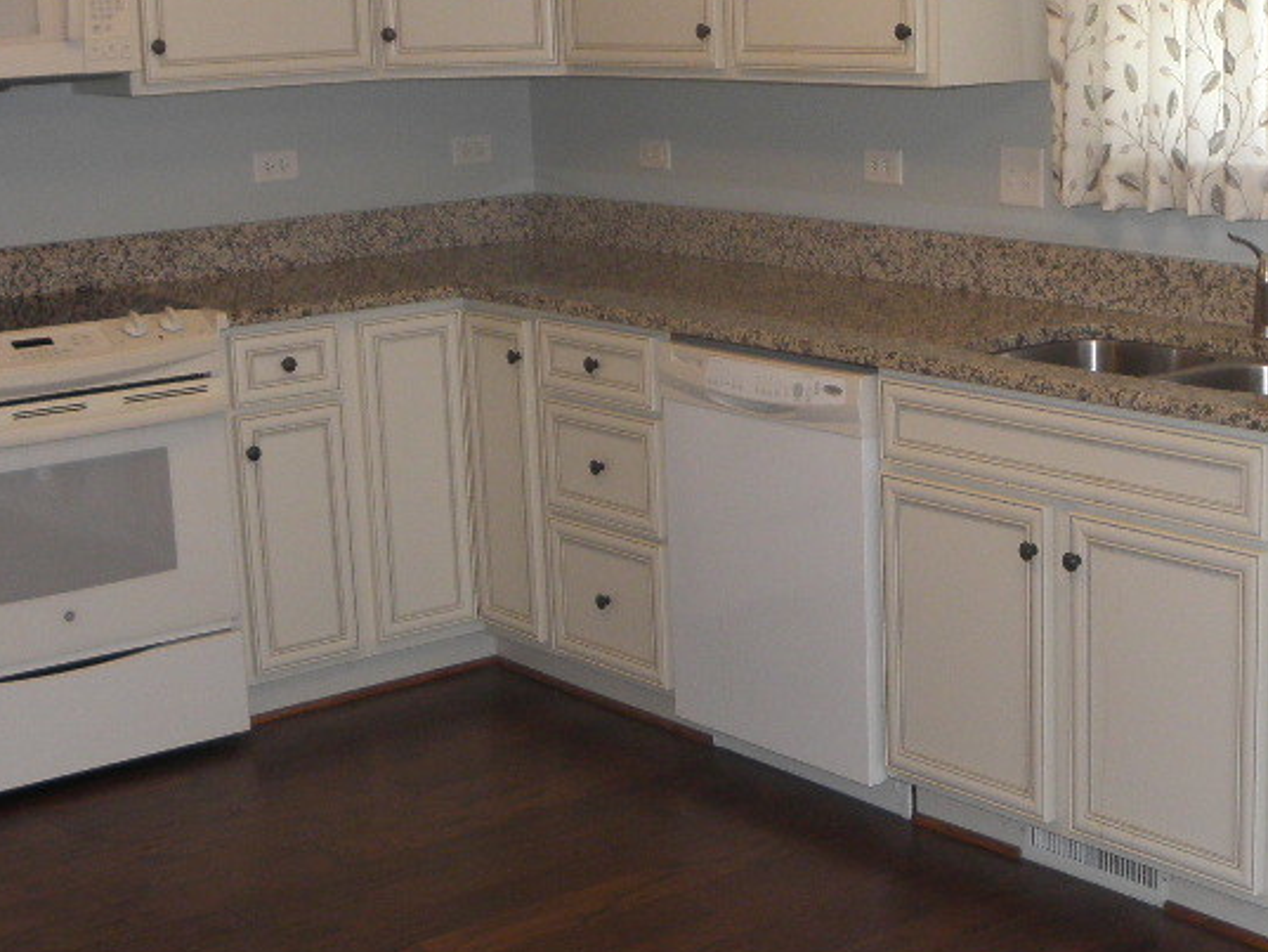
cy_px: 456
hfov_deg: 30.9
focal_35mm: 62
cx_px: 885
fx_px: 2272
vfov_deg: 23.7
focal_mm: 4.6
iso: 100
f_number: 2.8
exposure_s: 1/30
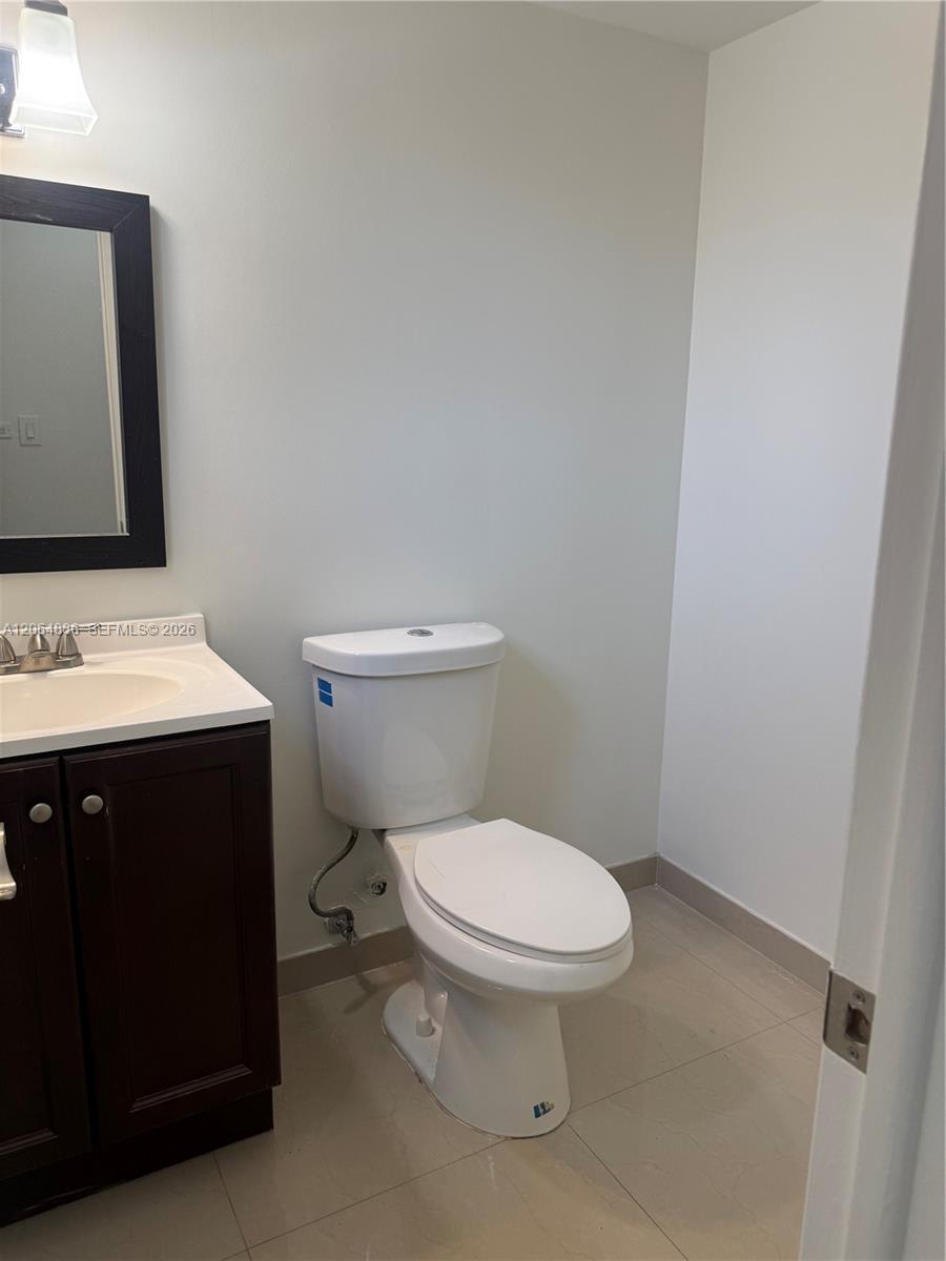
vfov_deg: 71.6
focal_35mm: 24
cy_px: 630
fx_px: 875
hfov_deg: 56.8
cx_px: 473
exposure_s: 1/120
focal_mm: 6.76
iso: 100
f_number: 1.78
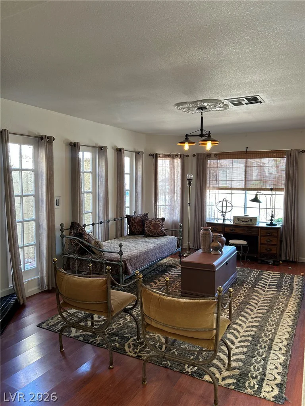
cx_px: 152
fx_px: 305
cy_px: 203
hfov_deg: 53.1
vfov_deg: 67.3
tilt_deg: -5.3
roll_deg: -0.2
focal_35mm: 26
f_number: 1.5
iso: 100
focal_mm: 5.7
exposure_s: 1/120
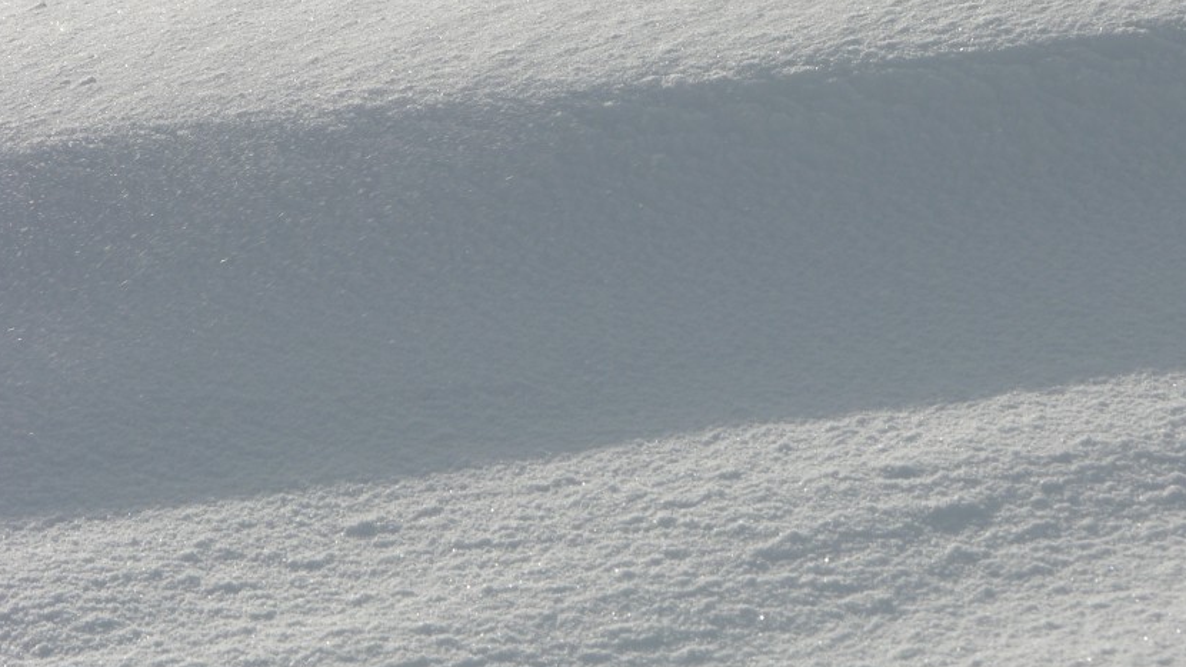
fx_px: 6762
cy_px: 200
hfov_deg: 10.0
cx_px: 609
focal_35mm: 215
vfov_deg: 5.6
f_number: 7
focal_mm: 41.1
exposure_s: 1/510
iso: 50
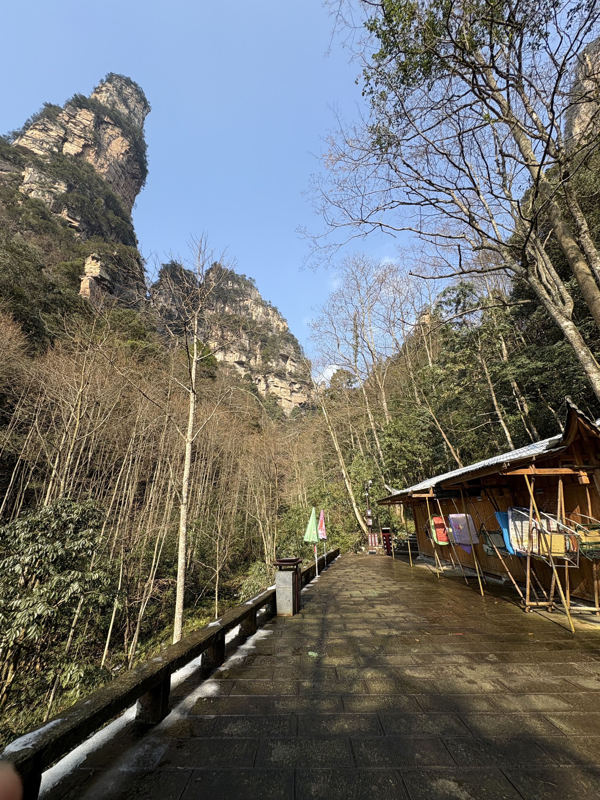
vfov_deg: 102.1
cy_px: 400
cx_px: 300
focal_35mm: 14
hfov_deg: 85.7
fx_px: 324
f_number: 2.2
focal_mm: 2.22
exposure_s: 1/749
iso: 40
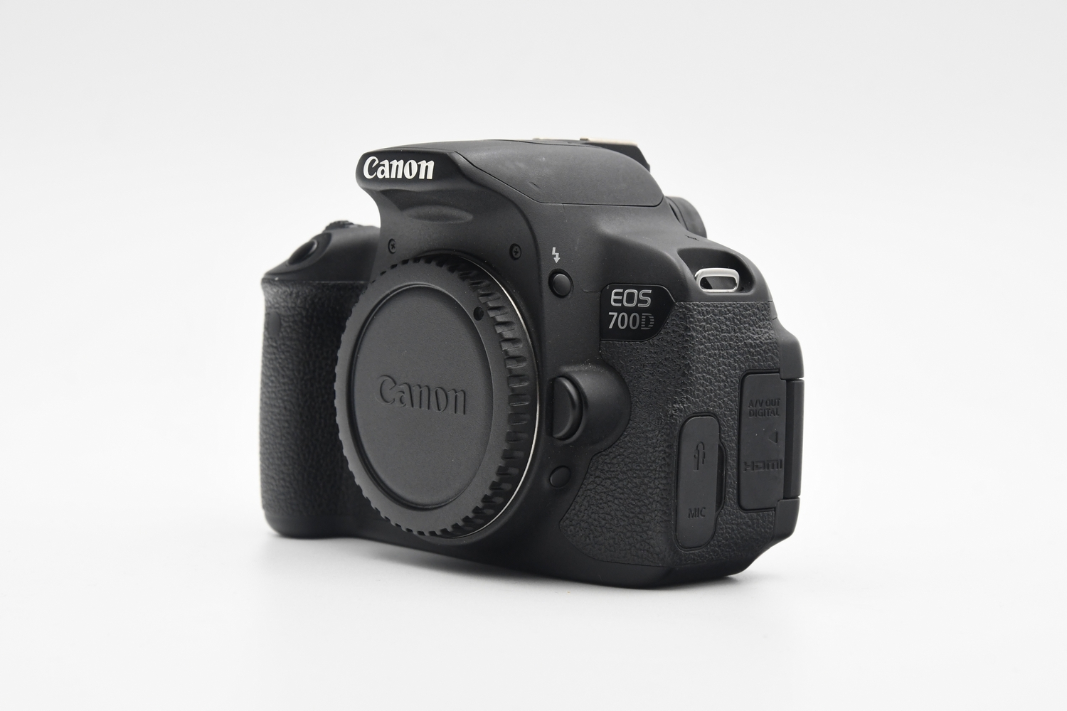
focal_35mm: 78
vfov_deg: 17.5
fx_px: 2312
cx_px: 534
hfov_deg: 26.0
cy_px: 356
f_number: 8
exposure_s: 1/100
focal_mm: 52
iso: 1600
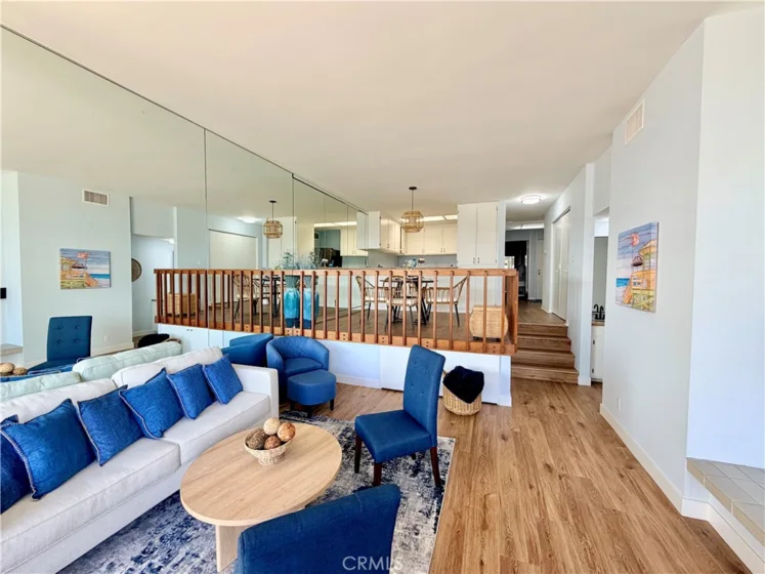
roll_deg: +0.3
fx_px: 309
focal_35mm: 14
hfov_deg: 102.1
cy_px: 287
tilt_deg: -2.5
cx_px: 382
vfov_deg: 85.7
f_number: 2.2
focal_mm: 2.22
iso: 125
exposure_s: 1/121
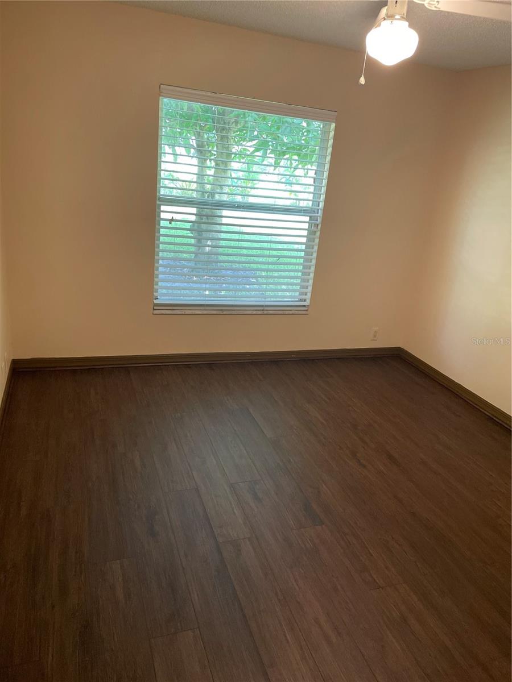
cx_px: 256
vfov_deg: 67.3
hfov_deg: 53.1
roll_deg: -5.5
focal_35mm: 26
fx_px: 513
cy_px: 341
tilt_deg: -18.2
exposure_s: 1/60
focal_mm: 4.2
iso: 250
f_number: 1.6
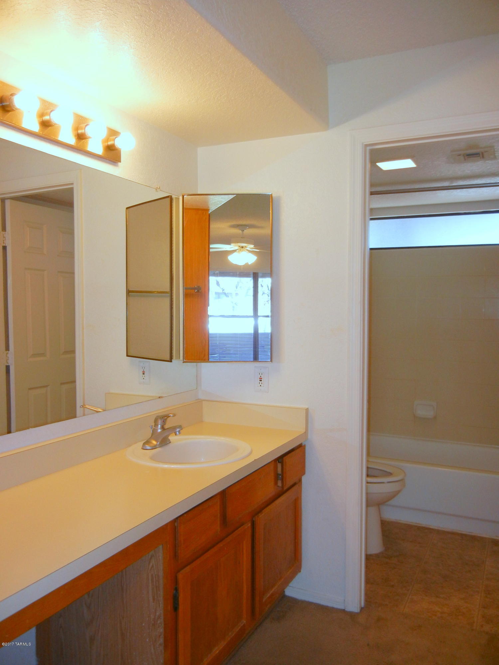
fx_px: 577
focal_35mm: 30
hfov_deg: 46.8
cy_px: 332
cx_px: 250
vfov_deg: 60.0
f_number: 3.5
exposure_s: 1/44.3
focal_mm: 5.4
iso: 160
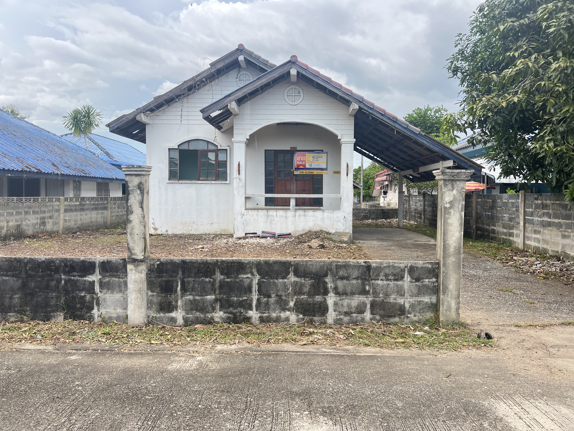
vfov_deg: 53.1
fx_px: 431
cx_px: 287
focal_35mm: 26
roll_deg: -0.9
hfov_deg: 67.3
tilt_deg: -2.2
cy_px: 216
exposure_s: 1/357
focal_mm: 5.7
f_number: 1.5
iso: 50
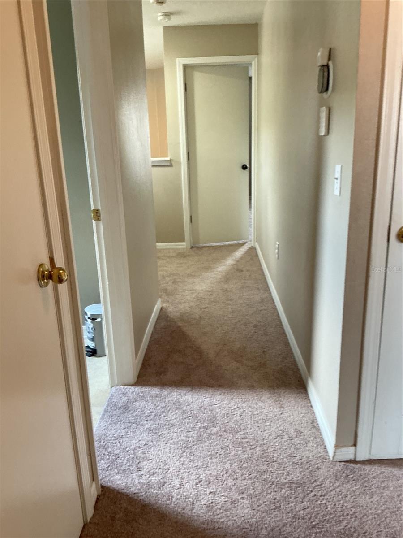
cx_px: 202
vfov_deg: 61.7
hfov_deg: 48.2
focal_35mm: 29
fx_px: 450
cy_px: 269
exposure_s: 1/33
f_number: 1.8
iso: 250
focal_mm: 3
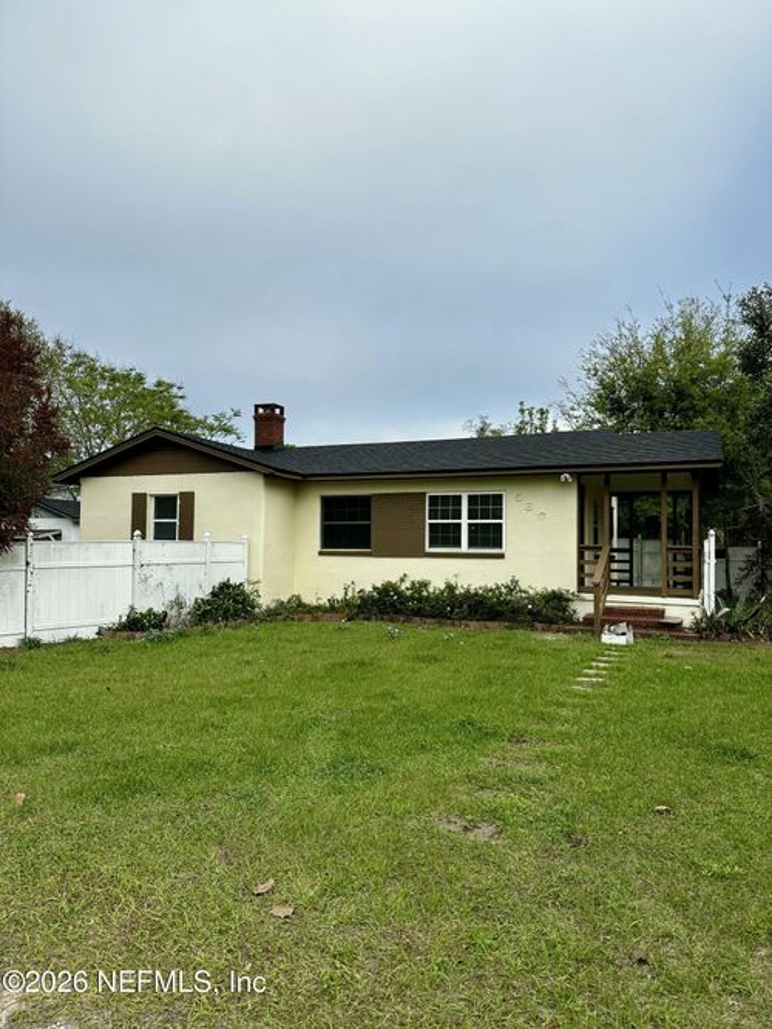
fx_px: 714
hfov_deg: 56.8
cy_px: 514
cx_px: 386
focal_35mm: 24
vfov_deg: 71.6
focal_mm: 6.86
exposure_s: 1/2882
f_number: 1.78
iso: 80
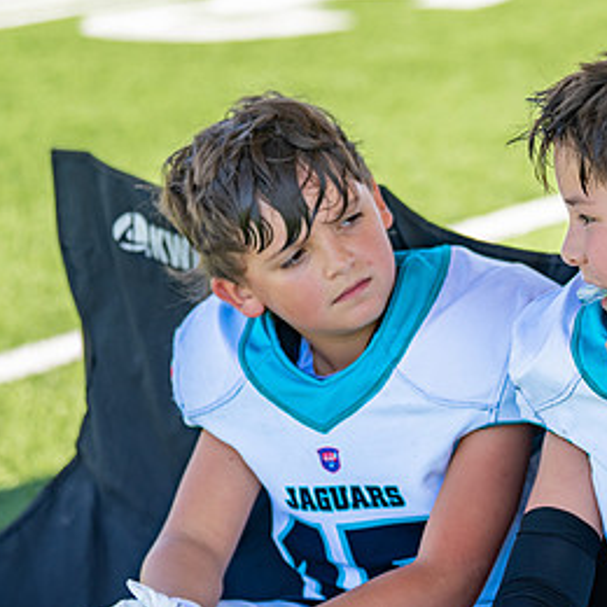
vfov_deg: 10.7
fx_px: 3234
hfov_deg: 10.7
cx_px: 530
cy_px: 354
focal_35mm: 163
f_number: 2.8
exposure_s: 1/640
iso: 100
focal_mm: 70
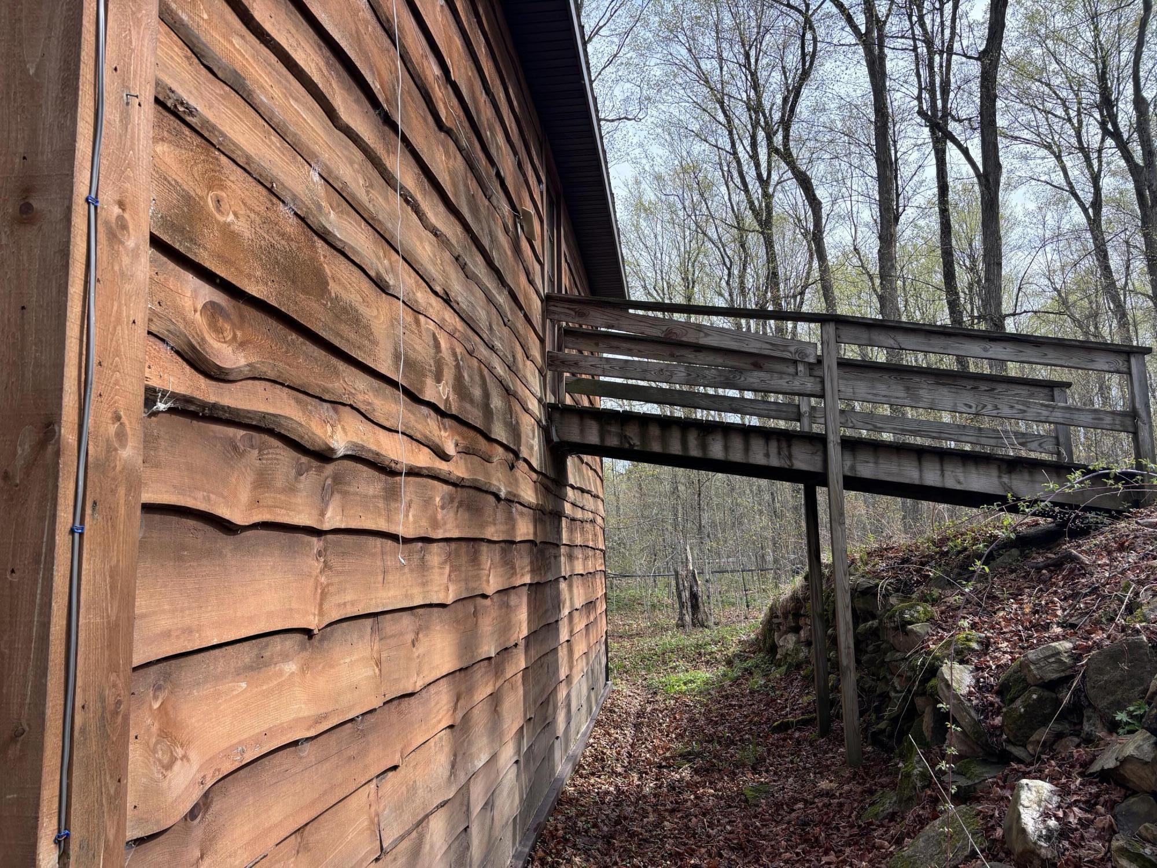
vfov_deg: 53.1
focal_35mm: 26
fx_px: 869
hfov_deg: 67.3
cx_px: 578
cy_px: 434
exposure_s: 1/811
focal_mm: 5.96
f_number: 1.6
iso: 50
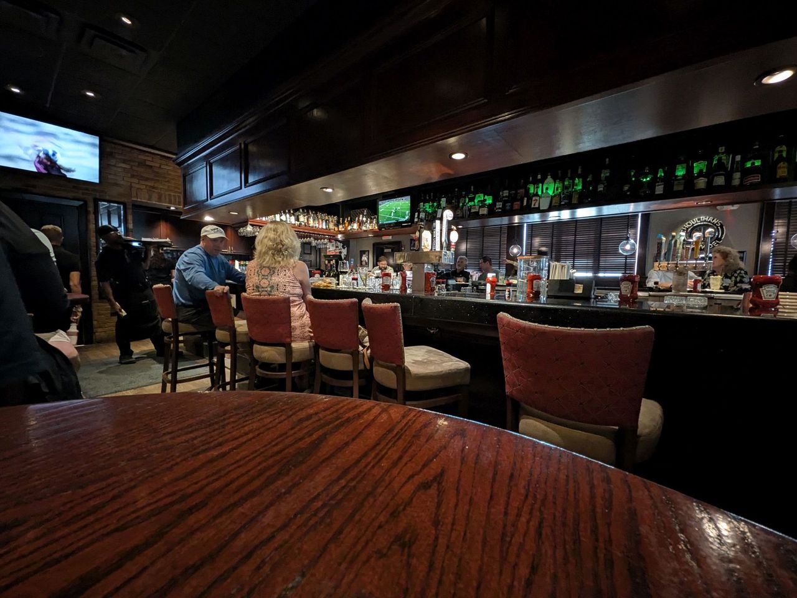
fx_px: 322
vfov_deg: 85.7
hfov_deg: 102.1
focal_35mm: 14
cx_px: 398
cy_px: 299
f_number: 2.2
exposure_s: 1/25.8
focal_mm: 1.85
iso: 709
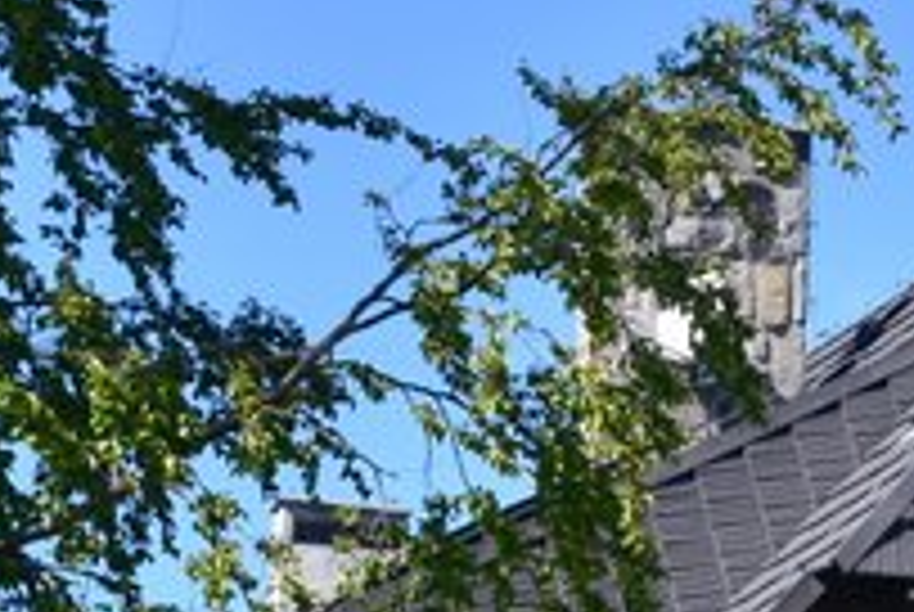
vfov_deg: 5.8
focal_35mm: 236
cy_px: 832
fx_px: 6000
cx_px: 928
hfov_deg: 8.7
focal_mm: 40
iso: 100
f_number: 6.7
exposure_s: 1/180
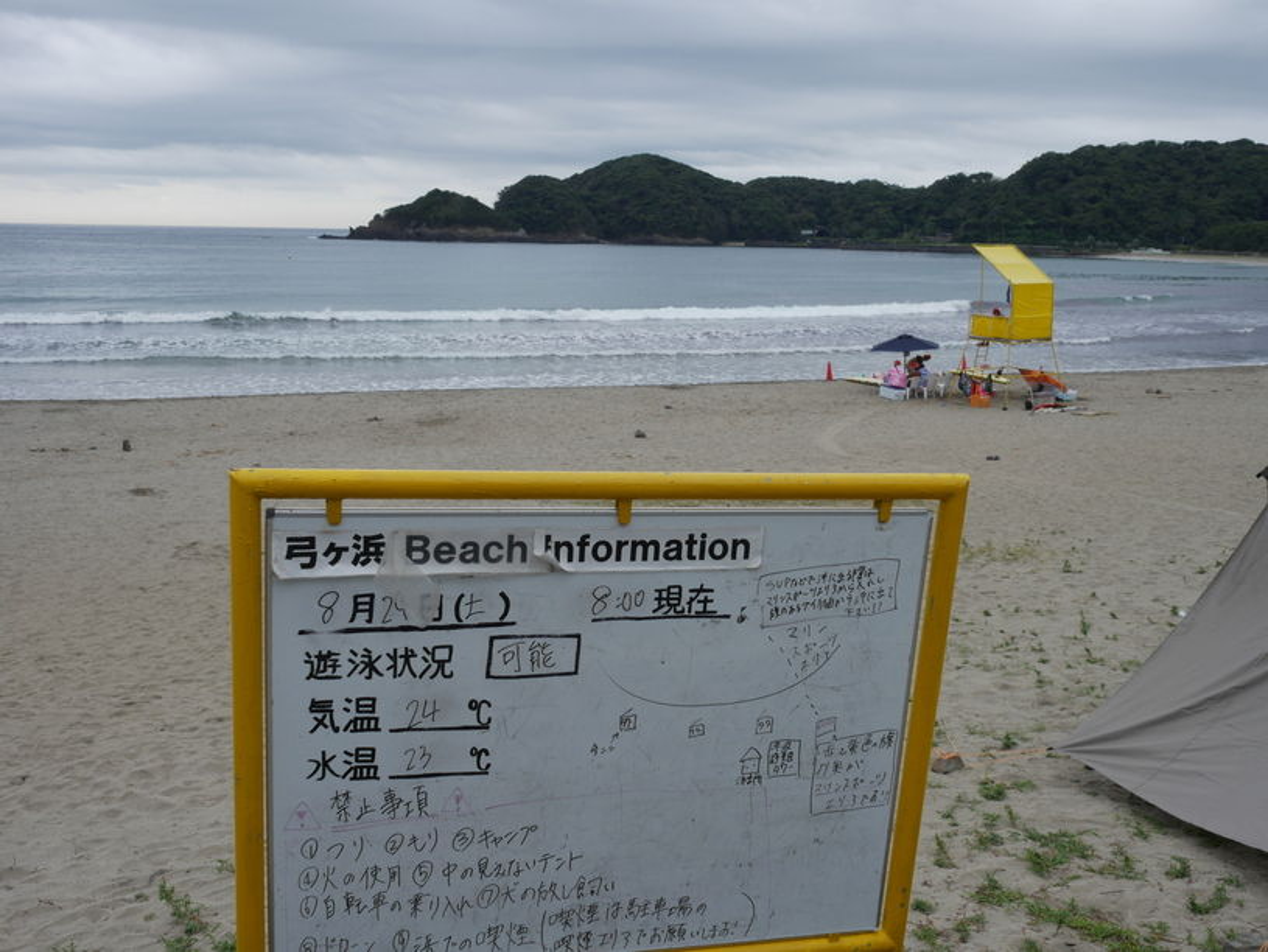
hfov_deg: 53.9
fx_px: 1246
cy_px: 476
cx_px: 634
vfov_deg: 41.8
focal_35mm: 34
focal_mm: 17
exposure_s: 1/200
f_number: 8
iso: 200
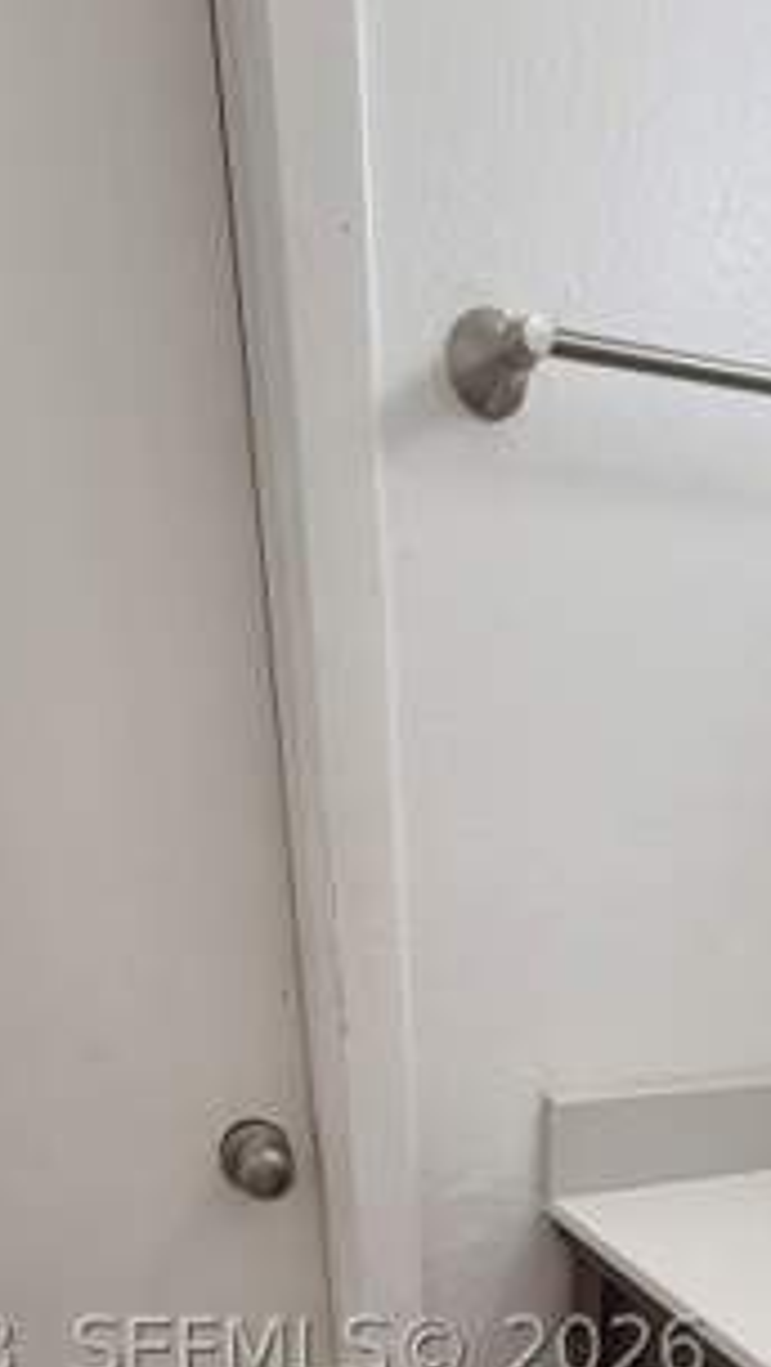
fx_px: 1161
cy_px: 1349
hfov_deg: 35.7
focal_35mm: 32
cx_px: 601
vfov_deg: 50.2
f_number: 2.2
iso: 160
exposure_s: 1/121
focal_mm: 2.22
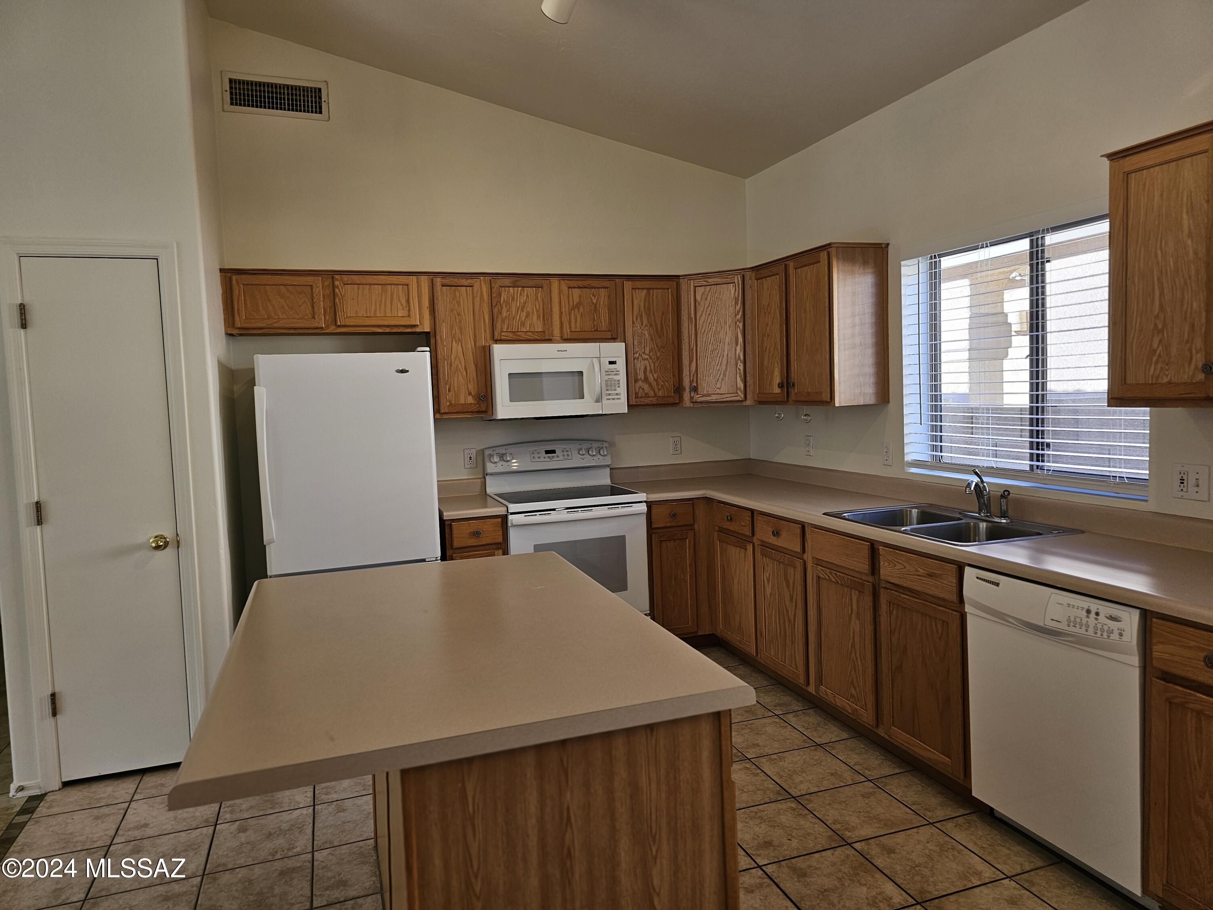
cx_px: 606
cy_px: 455
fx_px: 806
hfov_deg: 73.9
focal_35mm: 23
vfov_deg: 58.9
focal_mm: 6.3
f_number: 1.7
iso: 50
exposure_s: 1/120
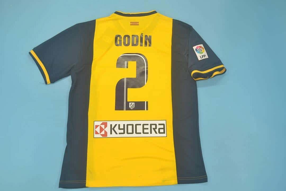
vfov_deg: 36.9
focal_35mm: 36
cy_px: 96
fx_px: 286
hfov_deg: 53.1
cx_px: 143
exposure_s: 1/60
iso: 200
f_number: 5
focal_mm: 24
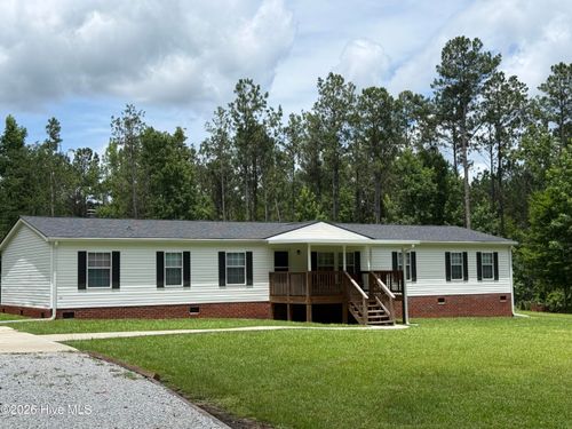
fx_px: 793
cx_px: 286
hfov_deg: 39.7
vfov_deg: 30.3
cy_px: 214
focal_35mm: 48
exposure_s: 1/3891
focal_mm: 6.76
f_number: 1.78
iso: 100
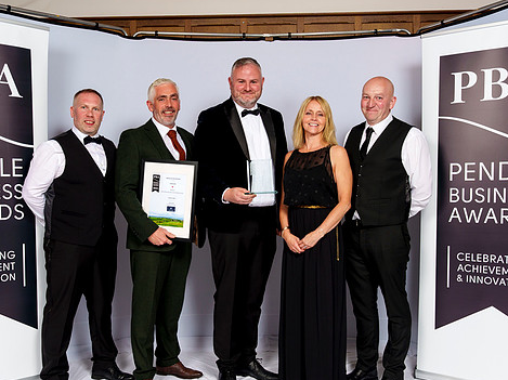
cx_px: 232
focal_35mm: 39
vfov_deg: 36.7
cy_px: 212
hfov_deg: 47.8
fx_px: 572
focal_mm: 29
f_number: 8
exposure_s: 1/125
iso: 100
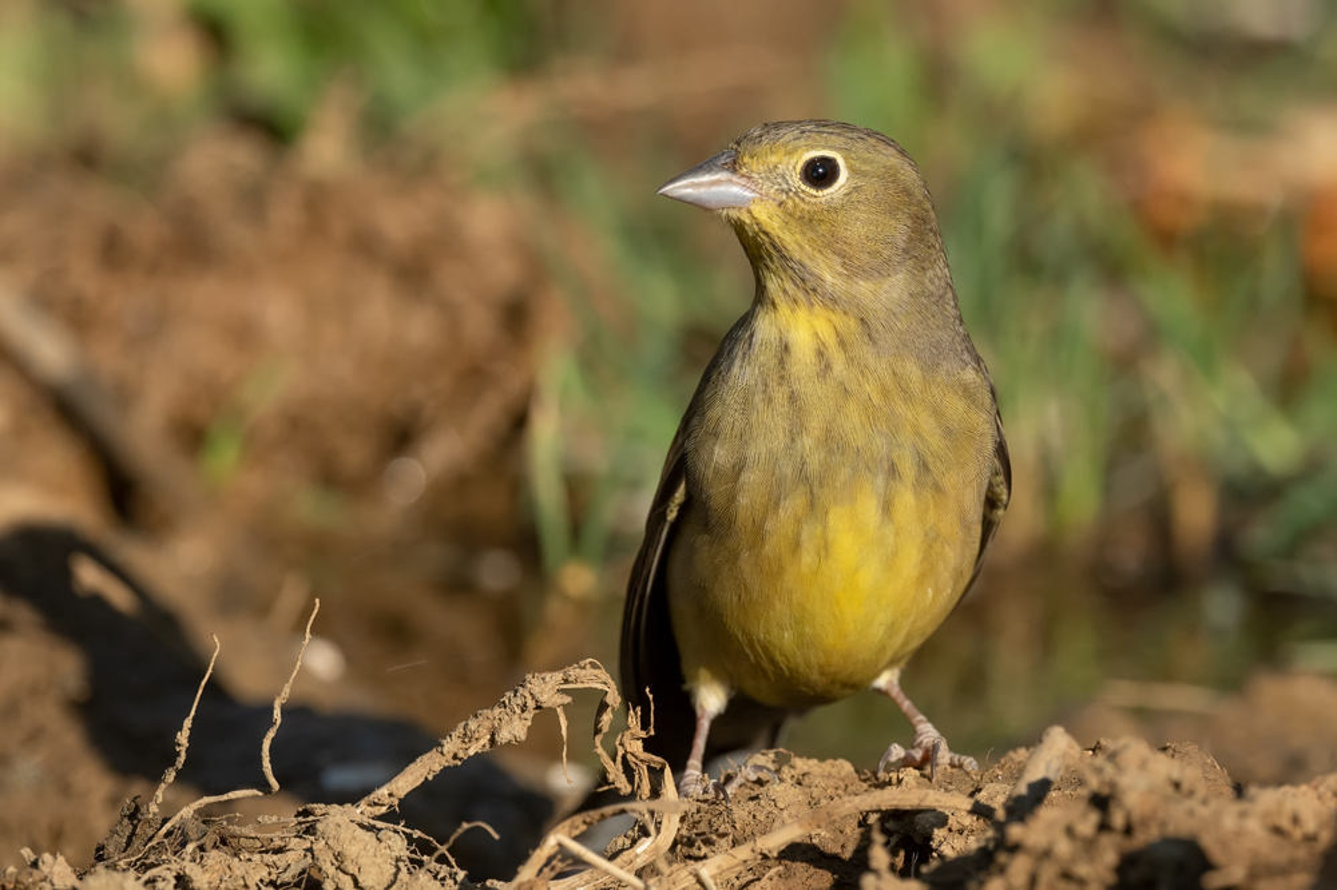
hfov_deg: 4.1
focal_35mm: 500
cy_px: 445
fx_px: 18562
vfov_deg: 2.7
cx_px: 668
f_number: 7.1
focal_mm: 500
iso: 280
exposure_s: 1/1250
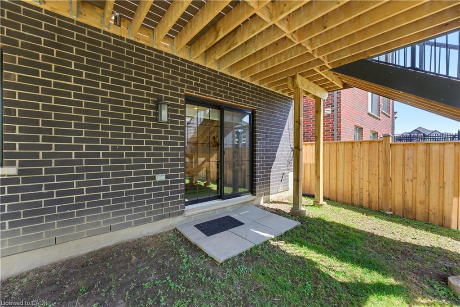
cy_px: 154
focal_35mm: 14
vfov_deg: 81.2
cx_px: 230
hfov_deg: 104.3
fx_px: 179
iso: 400
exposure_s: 1/15
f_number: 8
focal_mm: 14
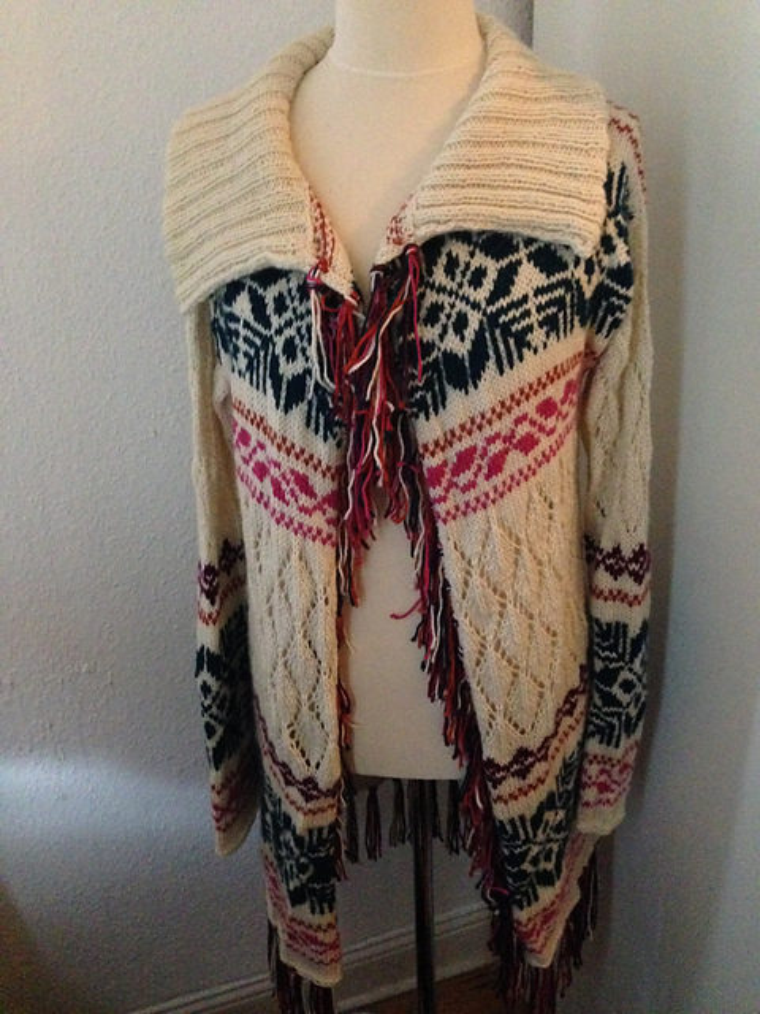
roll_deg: +0.6
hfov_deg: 42.9
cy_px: 507
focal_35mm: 33
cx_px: 380
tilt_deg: -19.3
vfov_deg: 55.4
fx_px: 966
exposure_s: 1/15
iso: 800
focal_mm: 4.12
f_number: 2.4
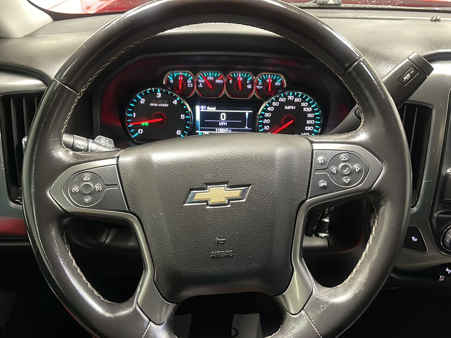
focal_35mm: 28
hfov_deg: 63.4
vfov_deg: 49.7
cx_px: 226
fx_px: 365
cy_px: 169
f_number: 1.6
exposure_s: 1/40
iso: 640
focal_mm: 5.1
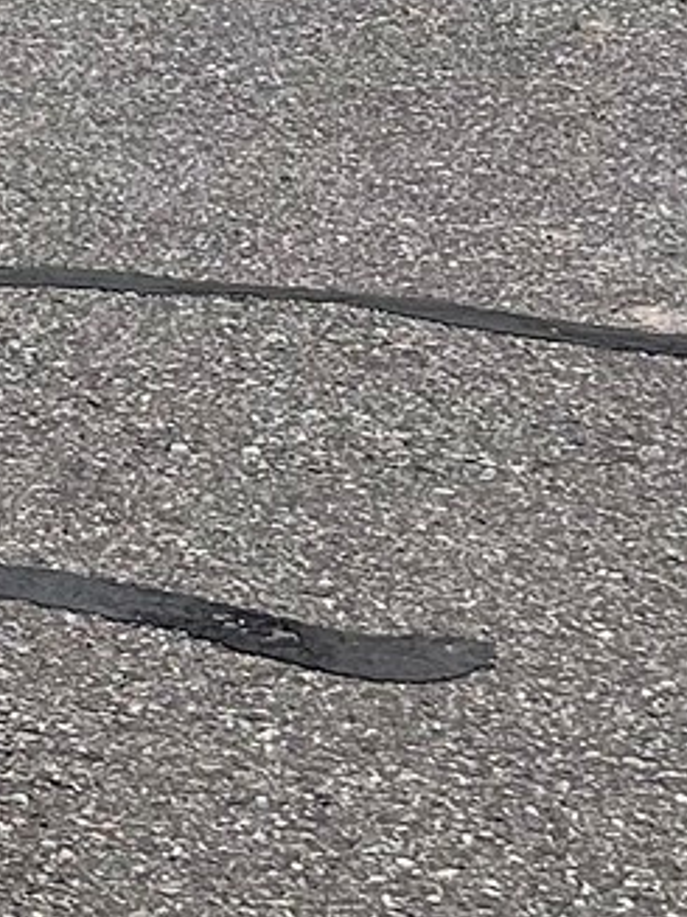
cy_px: -777
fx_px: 4316
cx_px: -1122
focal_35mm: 163
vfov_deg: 11.2
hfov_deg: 8.2
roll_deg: +1.9
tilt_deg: -2.4
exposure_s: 1/4717
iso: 32
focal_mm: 5.1
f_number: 1.6
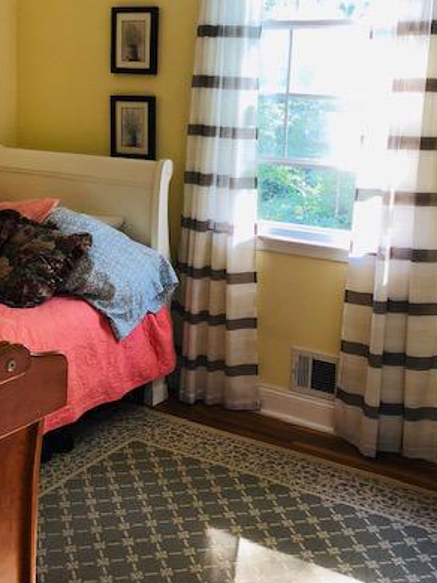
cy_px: 233
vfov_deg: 41.1
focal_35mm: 46
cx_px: 205
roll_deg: -1.5
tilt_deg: -8.0
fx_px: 775
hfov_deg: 31.5
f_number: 1.8
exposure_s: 1/15
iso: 50
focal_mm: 4
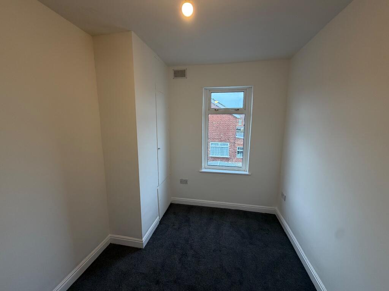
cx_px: 194
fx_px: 157
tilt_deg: -7.6
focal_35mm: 14
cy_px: 146
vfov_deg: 85.7
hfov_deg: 102.1
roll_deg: -0.1
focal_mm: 2.22
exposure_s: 1/100
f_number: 2.2
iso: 200
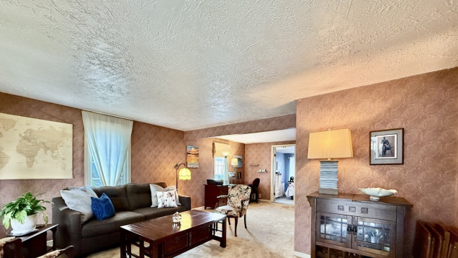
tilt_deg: +0.1
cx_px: 219
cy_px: 171
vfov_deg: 65.4
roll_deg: -0.9
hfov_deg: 99.3
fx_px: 194
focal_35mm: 16
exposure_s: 1/120
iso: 500
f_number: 2.2
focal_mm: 2.22
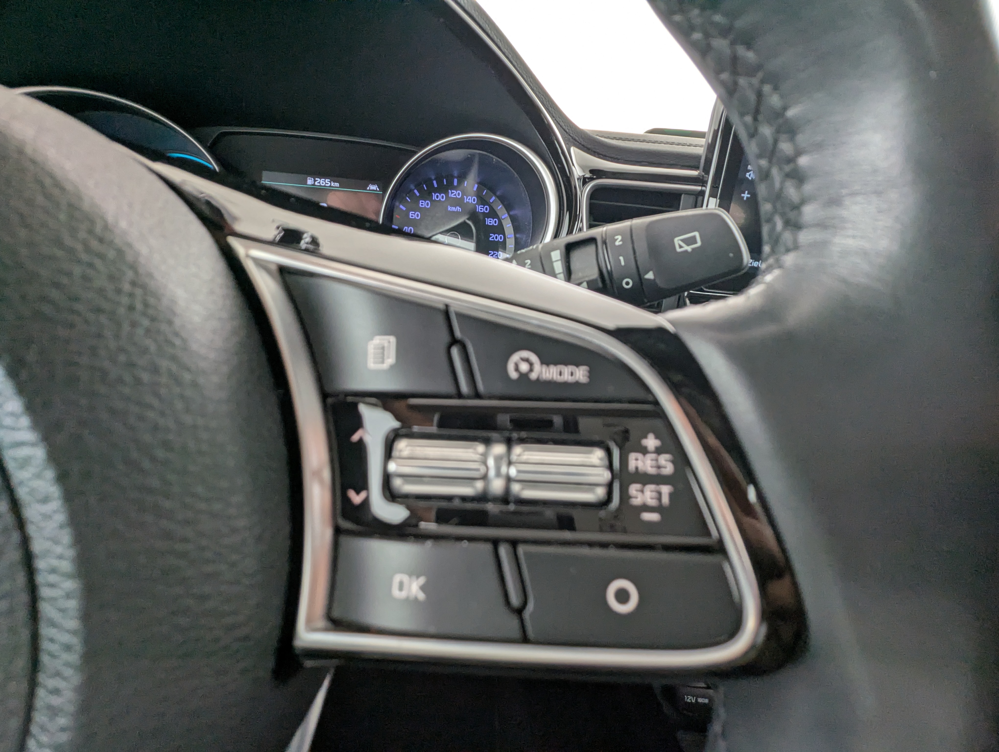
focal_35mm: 16
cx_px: 500
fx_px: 462
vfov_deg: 78.2
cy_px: 376
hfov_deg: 94.4
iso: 138
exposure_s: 1/48.5
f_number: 2.2
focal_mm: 2.35
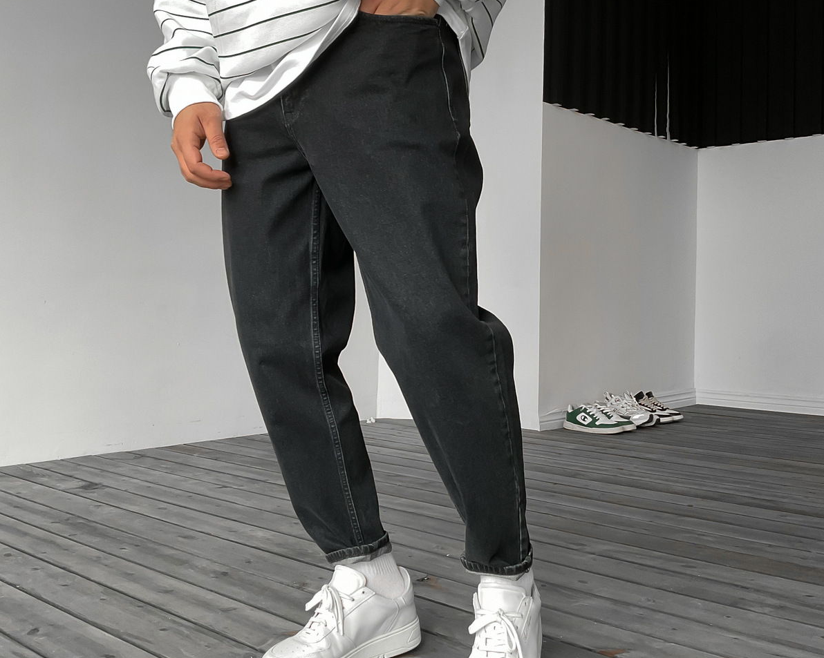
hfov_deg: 47.9
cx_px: 414
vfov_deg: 39.1
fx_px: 926
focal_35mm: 38
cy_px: 305
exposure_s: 1/90
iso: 64
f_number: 1.8
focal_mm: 3
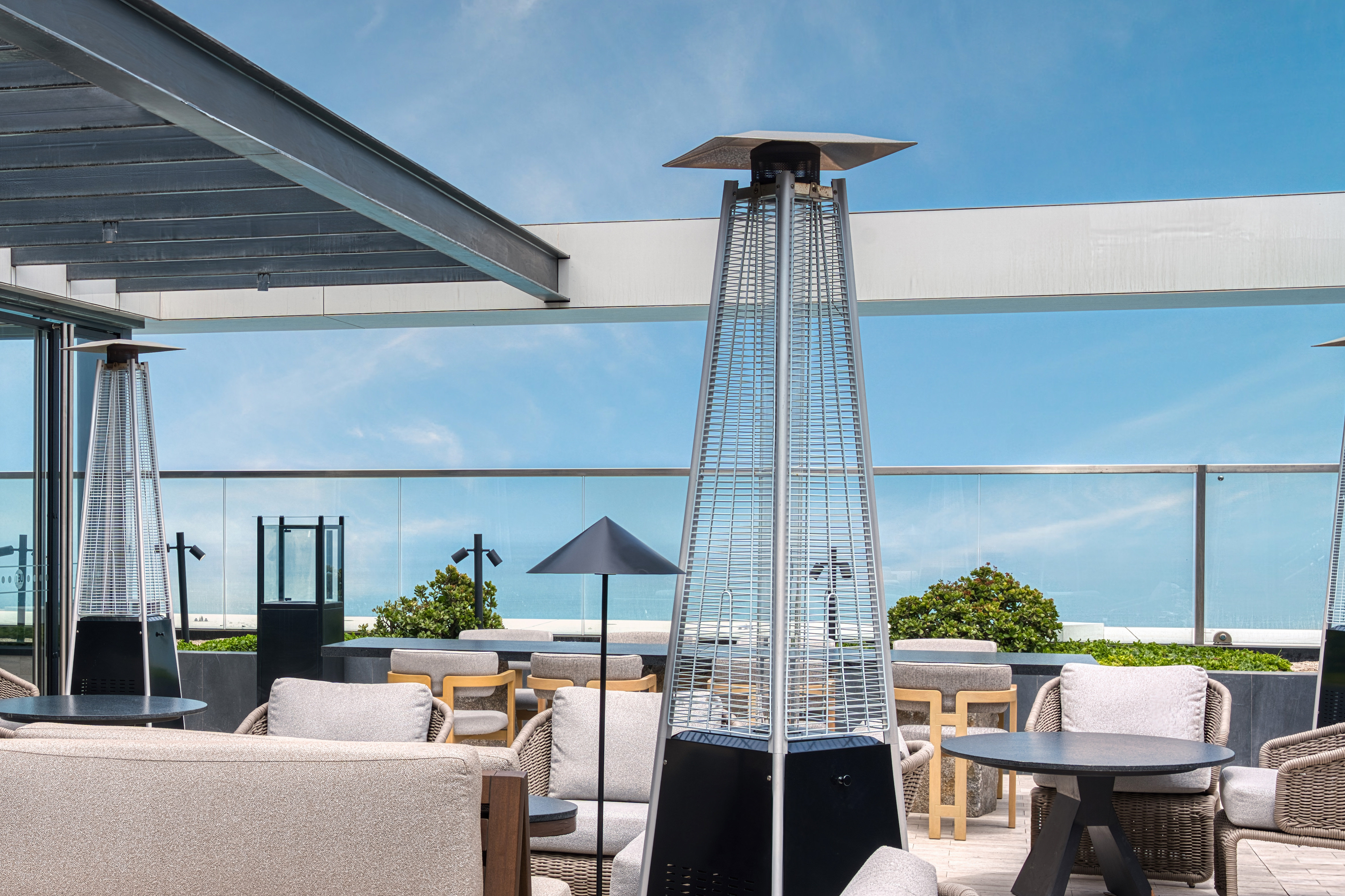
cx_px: 348
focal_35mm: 57
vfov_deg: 23.7
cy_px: 562
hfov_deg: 34.4
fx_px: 2129
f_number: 10
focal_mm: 38
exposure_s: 1/200
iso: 100
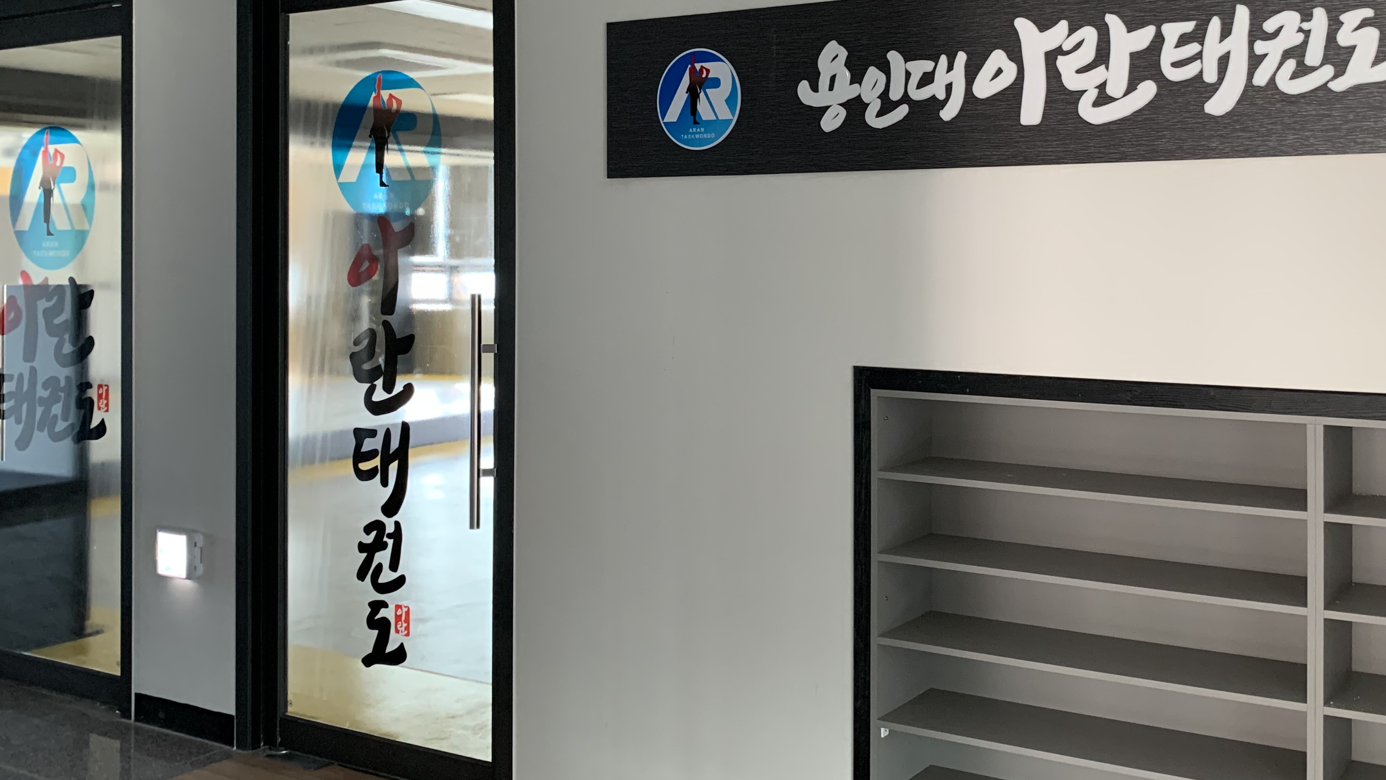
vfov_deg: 30.2
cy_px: 262
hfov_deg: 51.3
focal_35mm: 39
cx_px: 832
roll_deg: +0.4
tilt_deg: -0.7
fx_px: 1433
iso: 320
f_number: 1.8
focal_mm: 4.25
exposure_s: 1/60
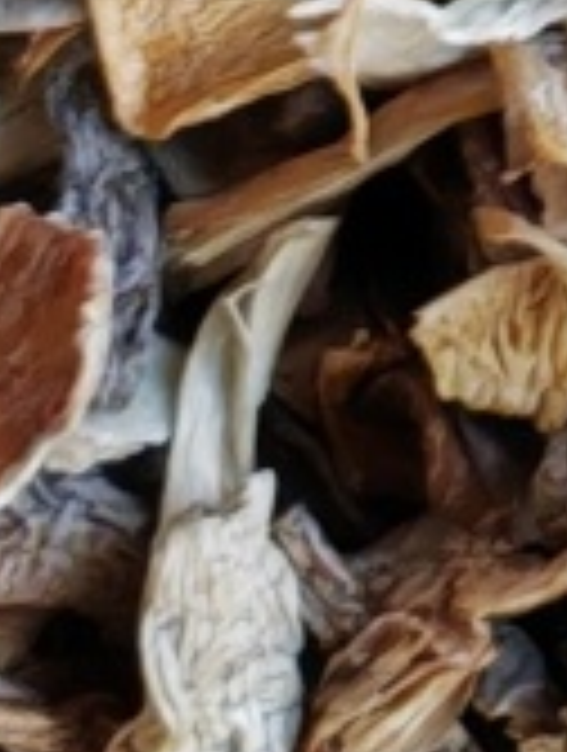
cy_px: -462
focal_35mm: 172
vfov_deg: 10.9
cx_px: 1444
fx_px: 3742
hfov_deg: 7.9
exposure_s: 1/50
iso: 125
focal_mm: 1.96
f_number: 2.2
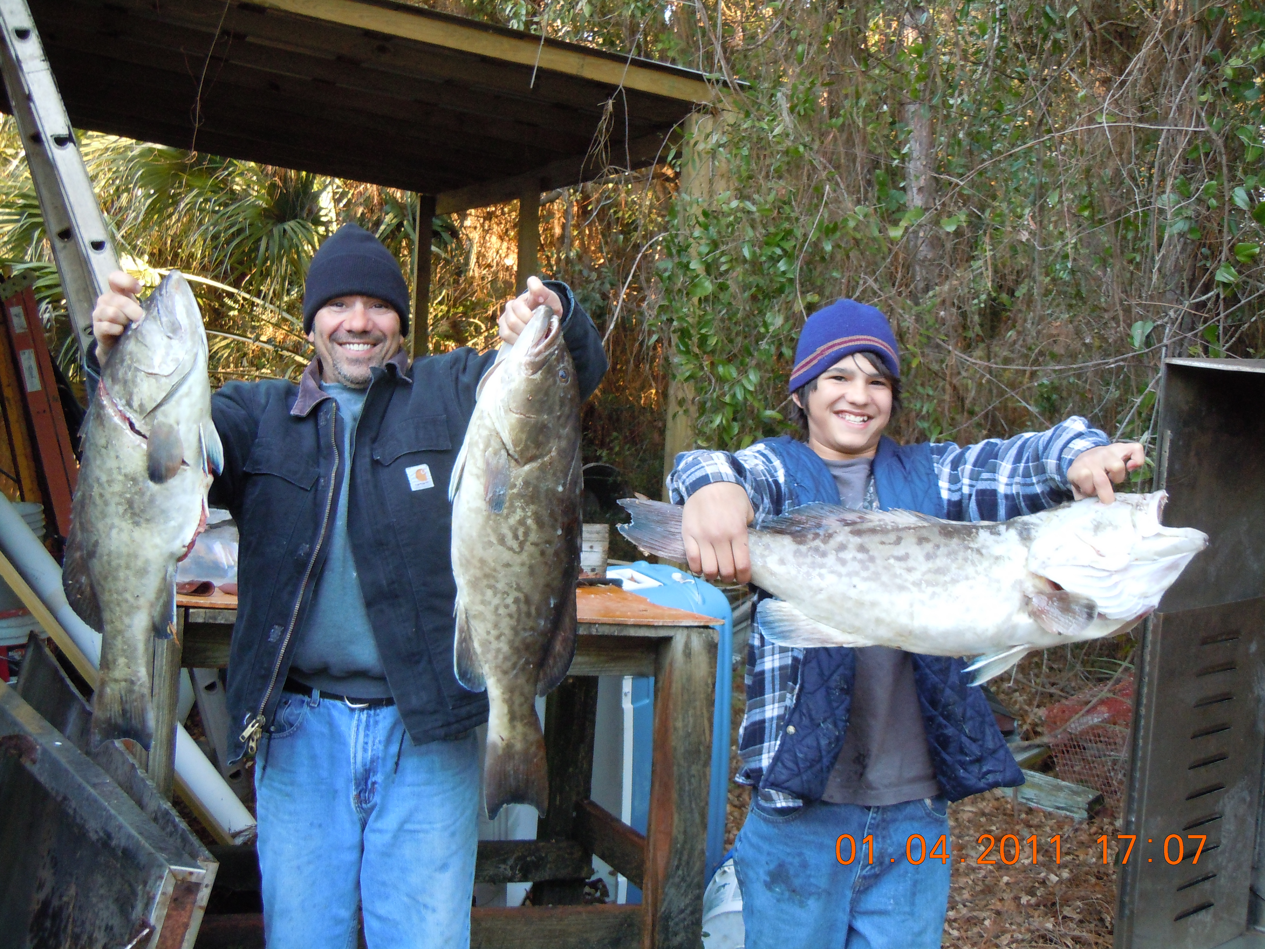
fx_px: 1644
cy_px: 474
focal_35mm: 45
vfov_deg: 32.2
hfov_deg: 42.1
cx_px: 632
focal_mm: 8.1
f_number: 3.8
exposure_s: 1/40
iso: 400
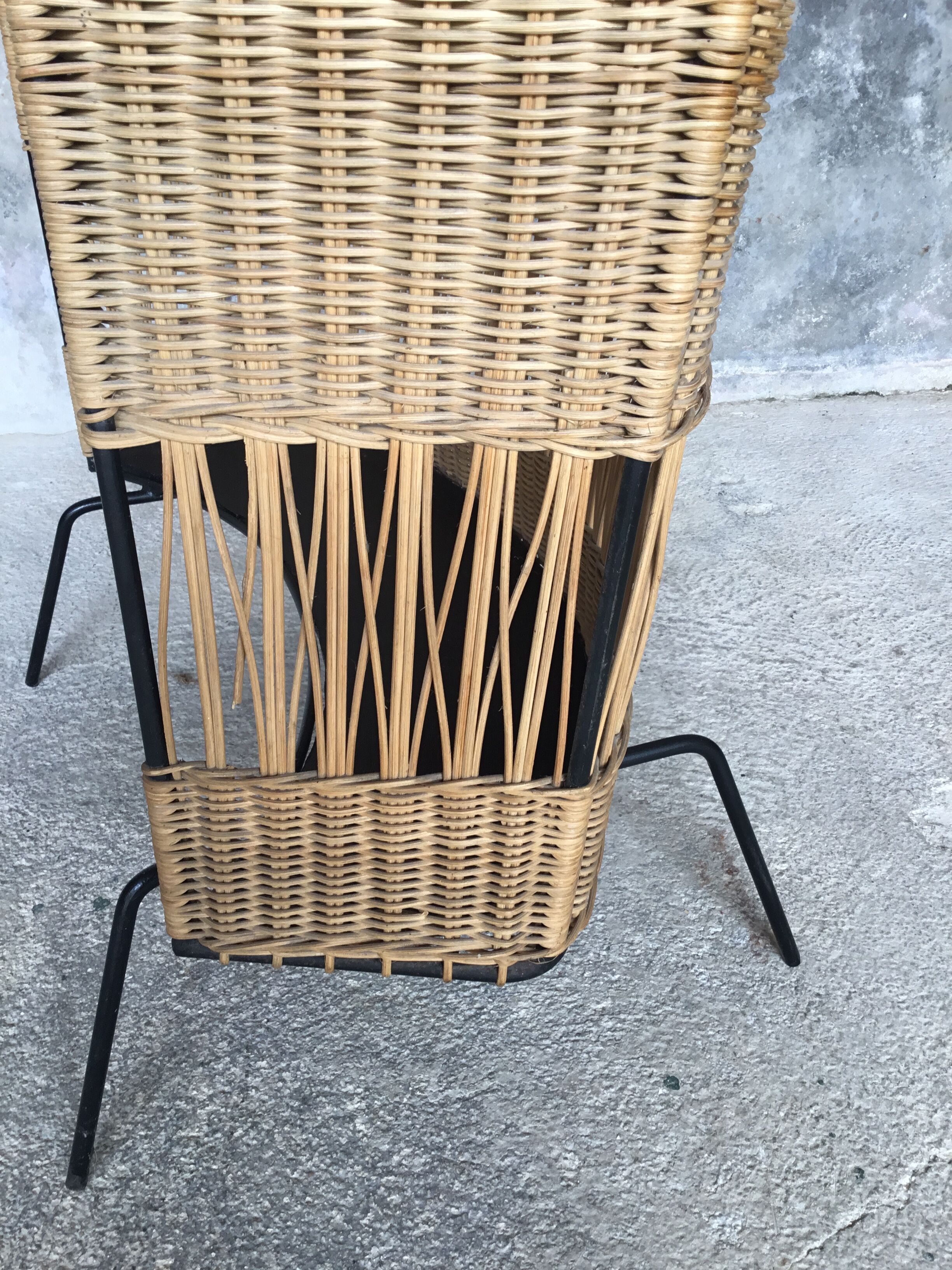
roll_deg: +2.6
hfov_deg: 45.4
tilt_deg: -32.1
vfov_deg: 58.4
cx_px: 476
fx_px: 1137
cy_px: 635
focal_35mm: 31
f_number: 2.4
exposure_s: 1/50
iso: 25
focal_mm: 3.3
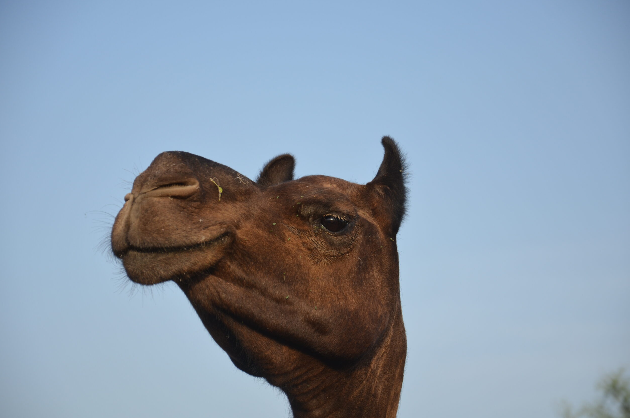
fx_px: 2803
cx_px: 309
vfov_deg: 8.5
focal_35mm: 161
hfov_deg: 12.8
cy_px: 210
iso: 220
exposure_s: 1/500
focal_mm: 105
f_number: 5.6
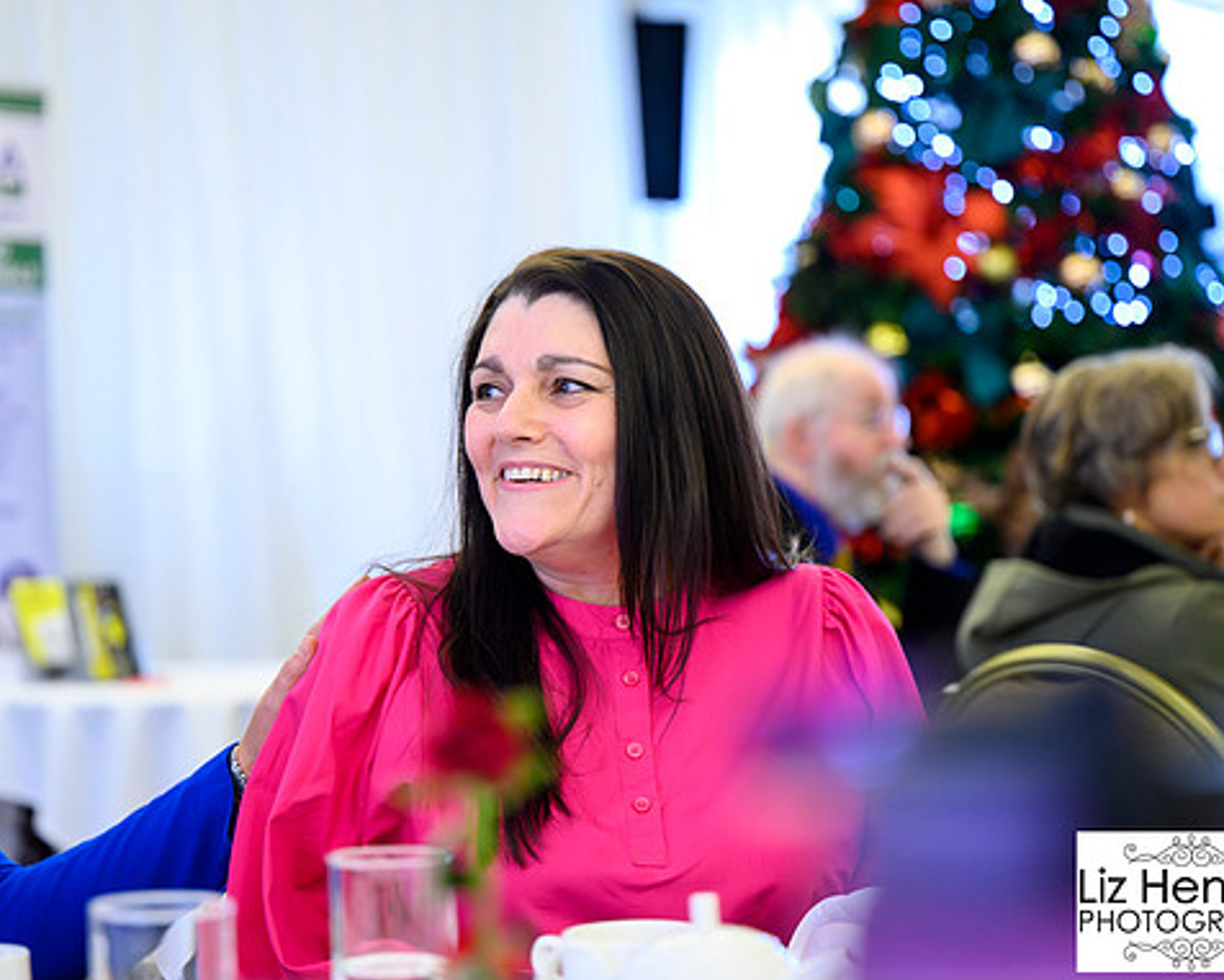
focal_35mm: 80
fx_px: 2899
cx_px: 571
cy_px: 489
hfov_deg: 23.8
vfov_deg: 19.2
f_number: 2.8
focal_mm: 70
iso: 12800
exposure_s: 1/200
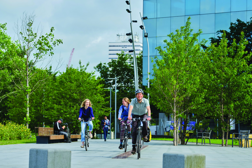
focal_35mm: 135
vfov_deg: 10.2
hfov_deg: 15.2
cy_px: 84
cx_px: 126
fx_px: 945
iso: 200
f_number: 4.5
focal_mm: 90
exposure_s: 1/850
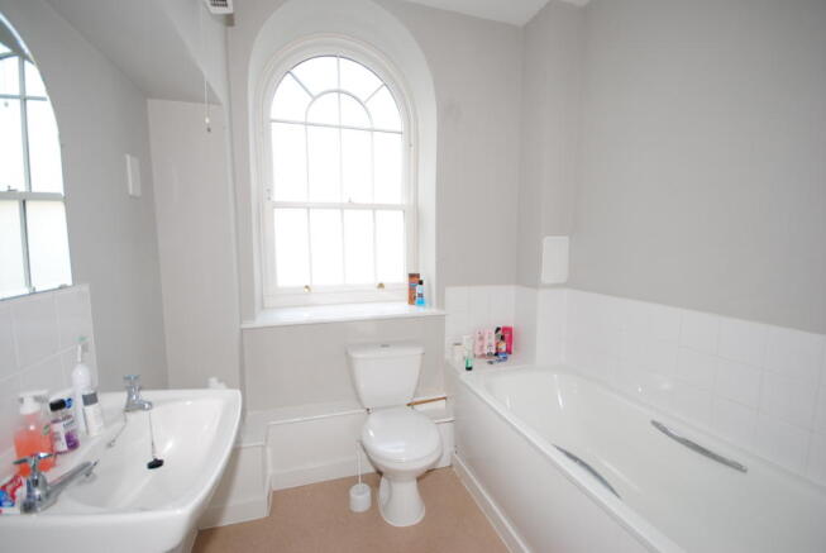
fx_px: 345
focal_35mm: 15
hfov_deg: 100.3
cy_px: 276
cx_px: 413
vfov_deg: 77.5
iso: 200
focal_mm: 10
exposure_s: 1/60
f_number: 4
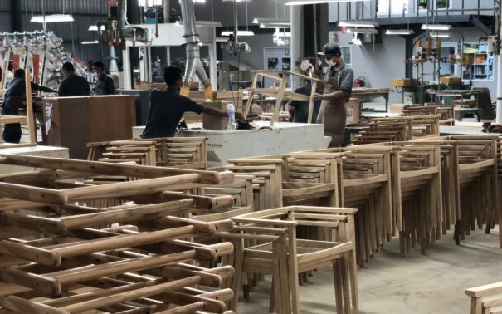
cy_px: 226
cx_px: 317
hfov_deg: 29.3
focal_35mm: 70
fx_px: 958
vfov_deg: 18.5
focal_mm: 6
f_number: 2.4
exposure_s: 1/33
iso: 125
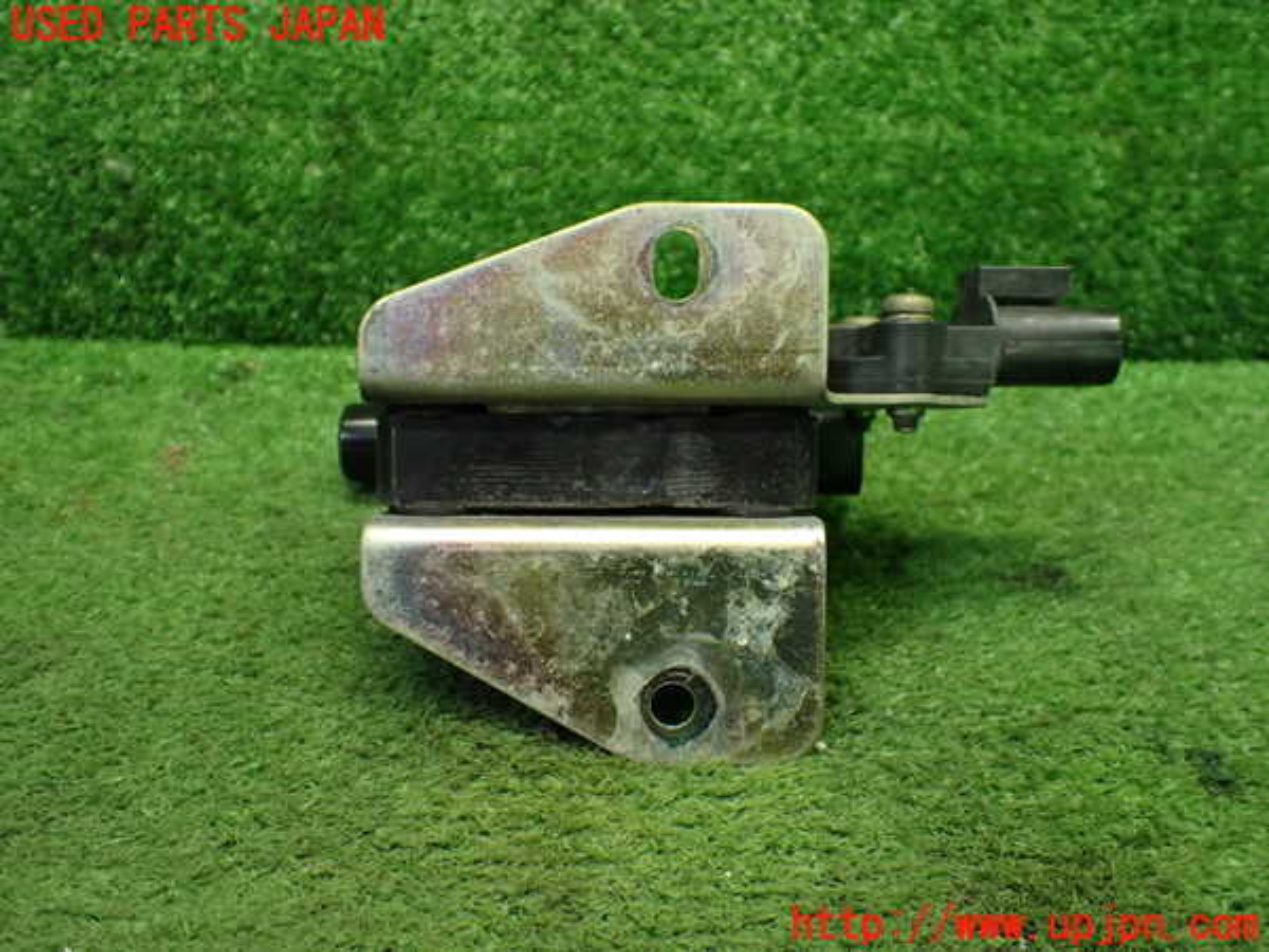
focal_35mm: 32
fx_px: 1173
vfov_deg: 44.2
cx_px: 634
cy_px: 476
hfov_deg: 56.8
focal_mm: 5.79
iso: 800
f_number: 2.4
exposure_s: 1/125
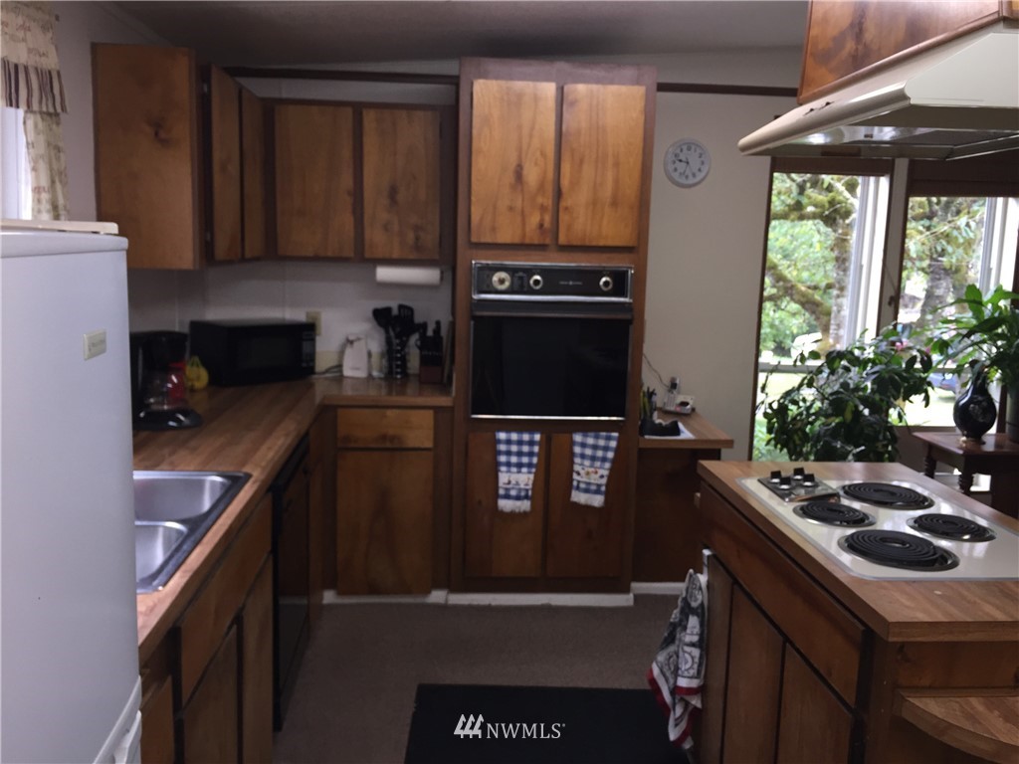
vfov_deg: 48.2
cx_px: 510
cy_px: 382
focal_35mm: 29
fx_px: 854
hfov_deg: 61.7
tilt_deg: -10.3
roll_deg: -2.9
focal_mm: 4.15
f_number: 2.2
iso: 50
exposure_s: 1/30
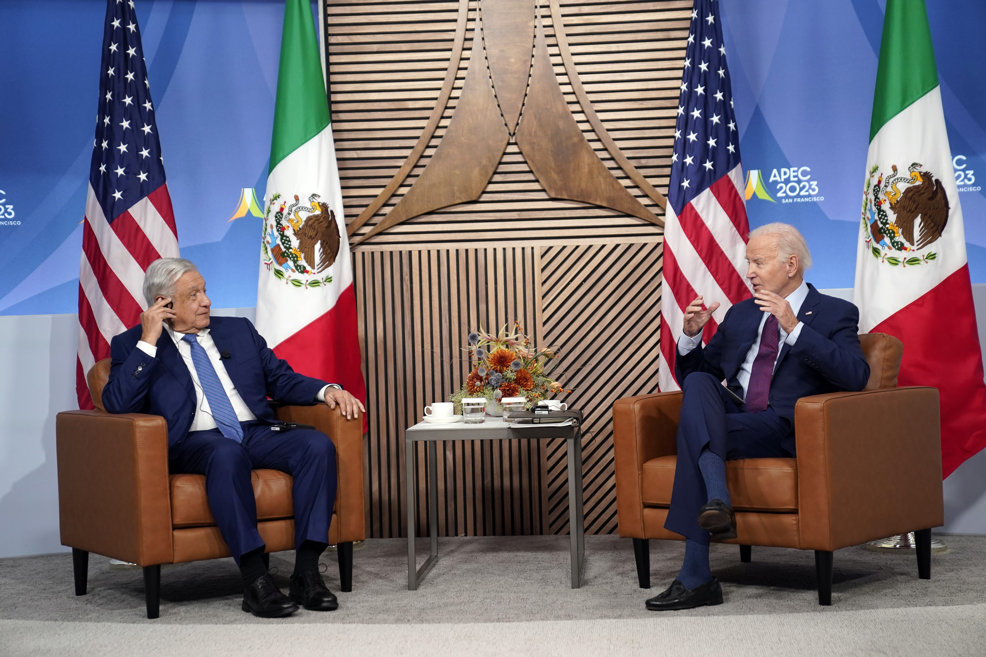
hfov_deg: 31.0
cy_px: 328
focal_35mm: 65
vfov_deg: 20.9
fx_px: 1780
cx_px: 493
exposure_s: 1/400
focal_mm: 65
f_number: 2.8
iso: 2000
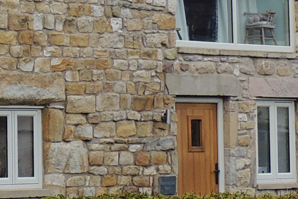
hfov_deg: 8.7
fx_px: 1920
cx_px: -148
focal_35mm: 232
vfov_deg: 5.9
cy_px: -37
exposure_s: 1/125
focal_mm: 7.6
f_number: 3.4
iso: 100
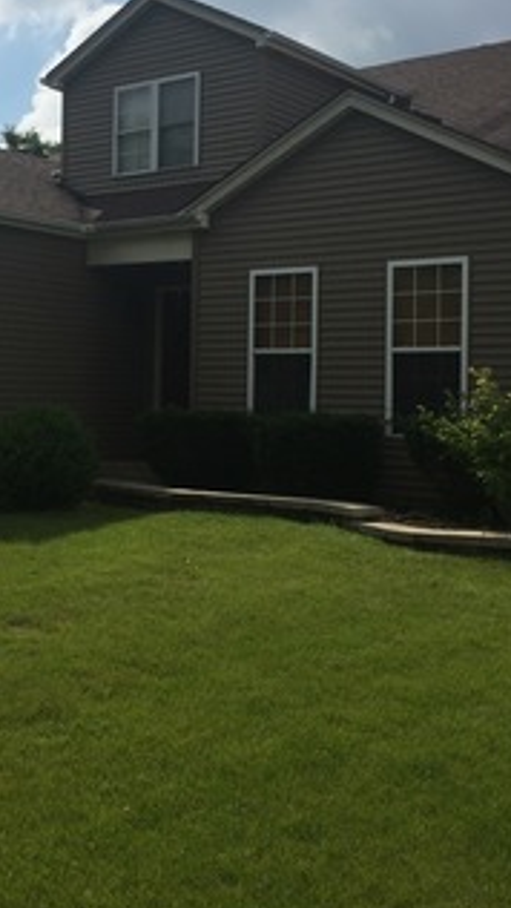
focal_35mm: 48
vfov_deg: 42.6
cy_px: 348
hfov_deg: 24.9
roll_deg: -0.3
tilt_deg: +3.7
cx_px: 189
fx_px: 1155
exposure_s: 1/5650
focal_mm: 4.15
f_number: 2.2
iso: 32
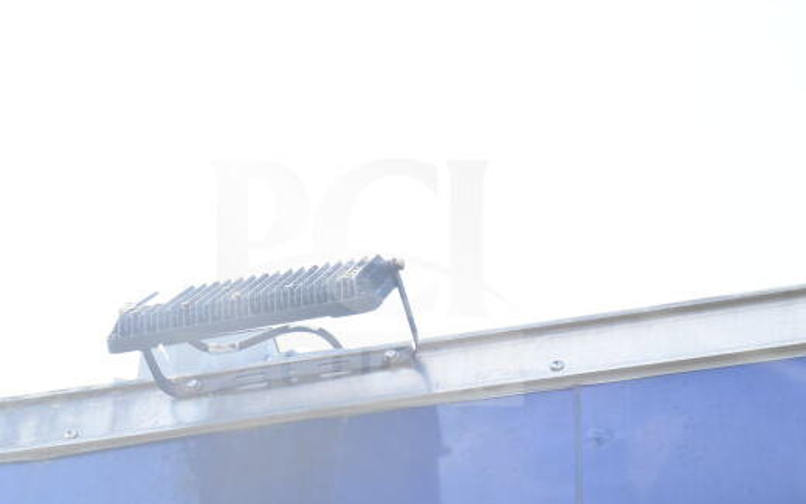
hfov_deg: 21.1
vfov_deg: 13.3
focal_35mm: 99
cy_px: 283
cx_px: 349
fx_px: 2166
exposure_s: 1/400
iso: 1600
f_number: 13
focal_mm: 55
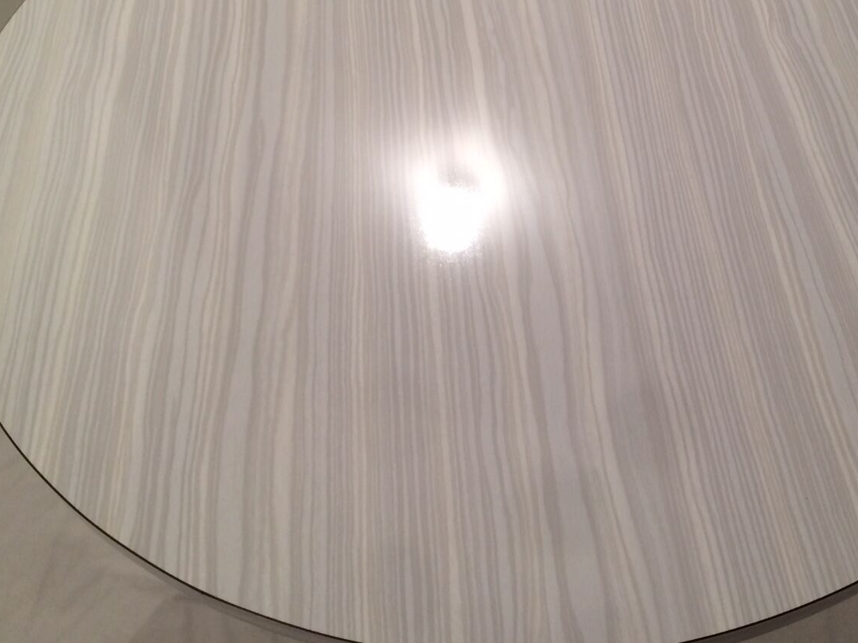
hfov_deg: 44.5
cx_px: 531
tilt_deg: -52.1
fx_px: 1041
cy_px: 234
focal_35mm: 42
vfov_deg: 34.1
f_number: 2.2
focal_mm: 4.15
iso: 100
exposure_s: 1/33
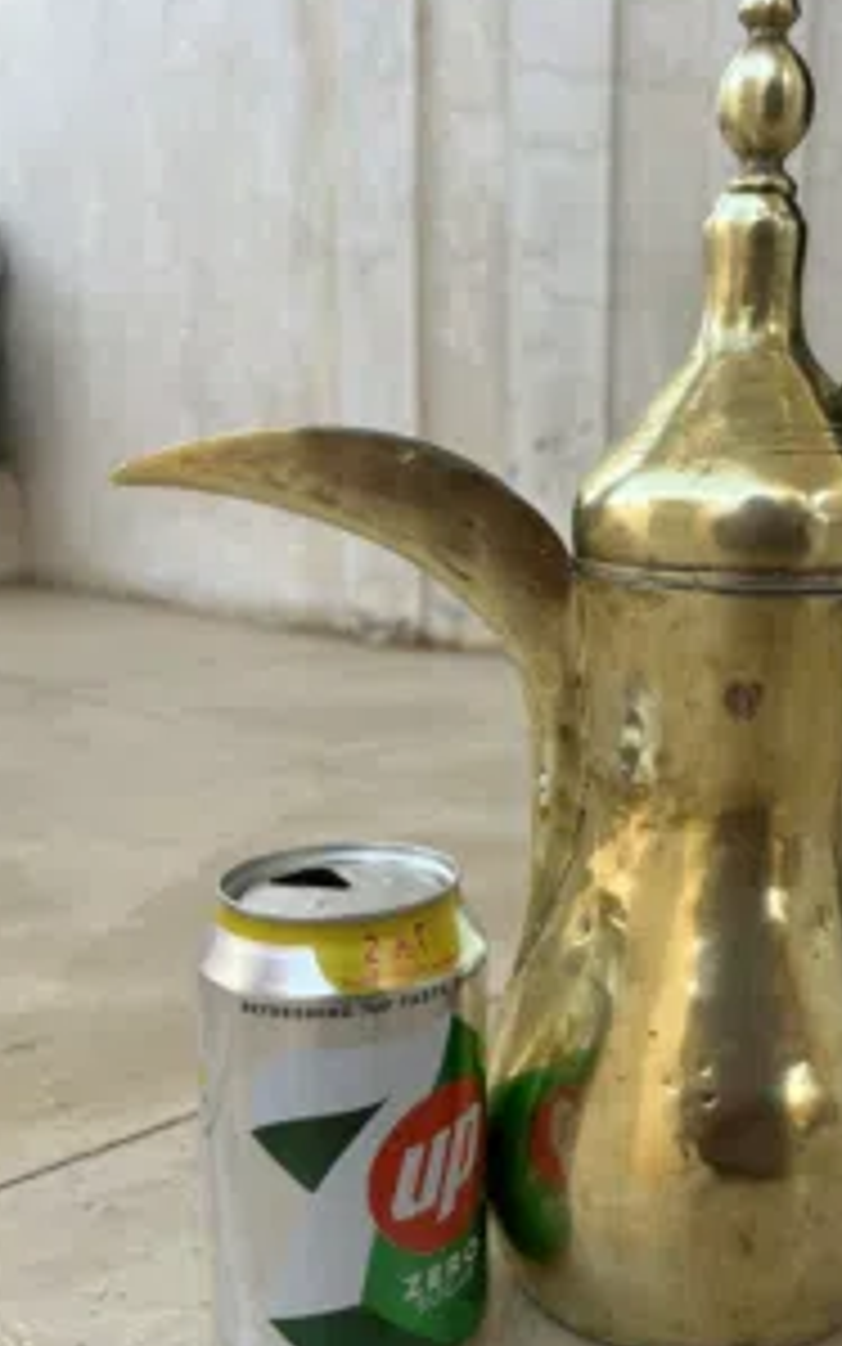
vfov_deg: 56.6
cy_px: 725
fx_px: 1248
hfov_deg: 36.4
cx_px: 639
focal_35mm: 34
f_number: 1.78
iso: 80
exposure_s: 1/393
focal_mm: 6.86
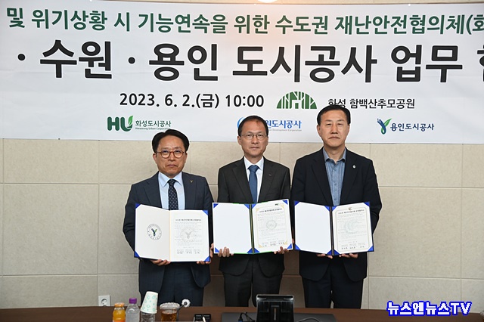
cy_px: 161
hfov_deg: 39.6
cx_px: 242
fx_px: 672
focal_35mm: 50
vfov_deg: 27.0
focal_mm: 50
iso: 1000
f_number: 4
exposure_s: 1/125
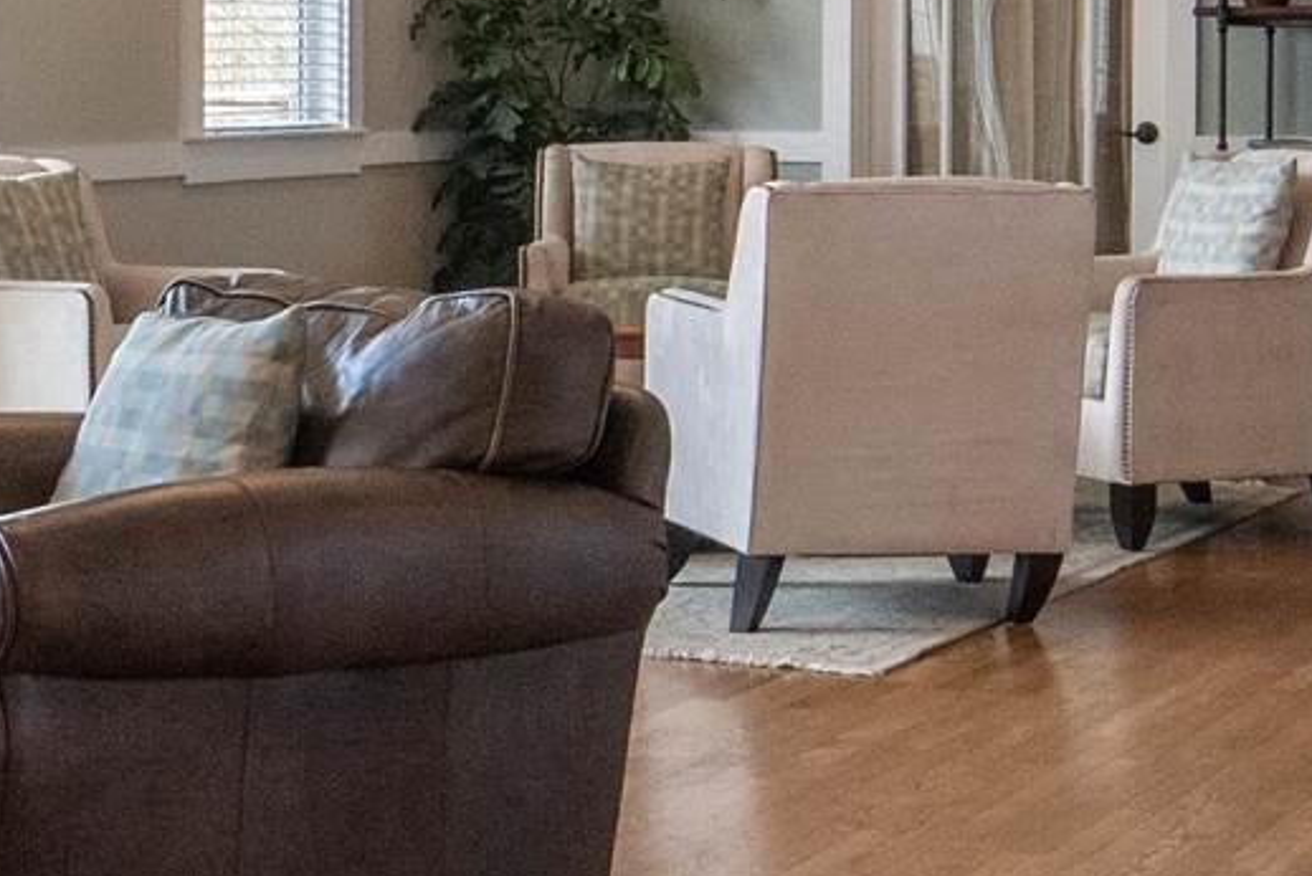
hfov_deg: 22.6
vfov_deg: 15.3
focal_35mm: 89
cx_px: 284
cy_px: 165
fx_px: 3245
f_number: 7.1
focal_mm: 15
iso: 800
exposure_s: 1/80
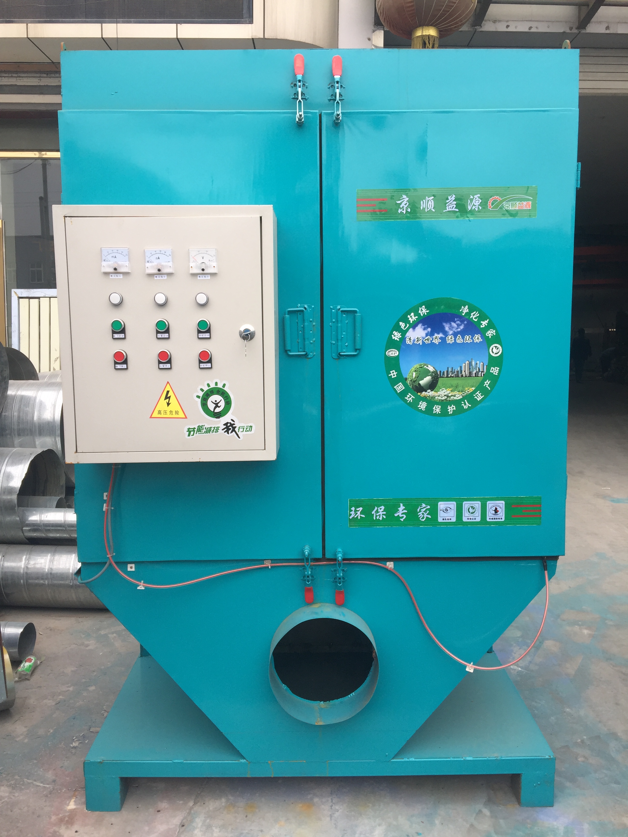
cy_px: 418
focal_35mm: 29
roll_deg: -1.1
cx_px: 314
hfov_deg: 48.2
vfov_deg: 61.7
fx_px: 701
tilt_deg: -2.5
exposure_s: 1/311
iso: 32
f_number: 2.2
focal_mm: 4.15
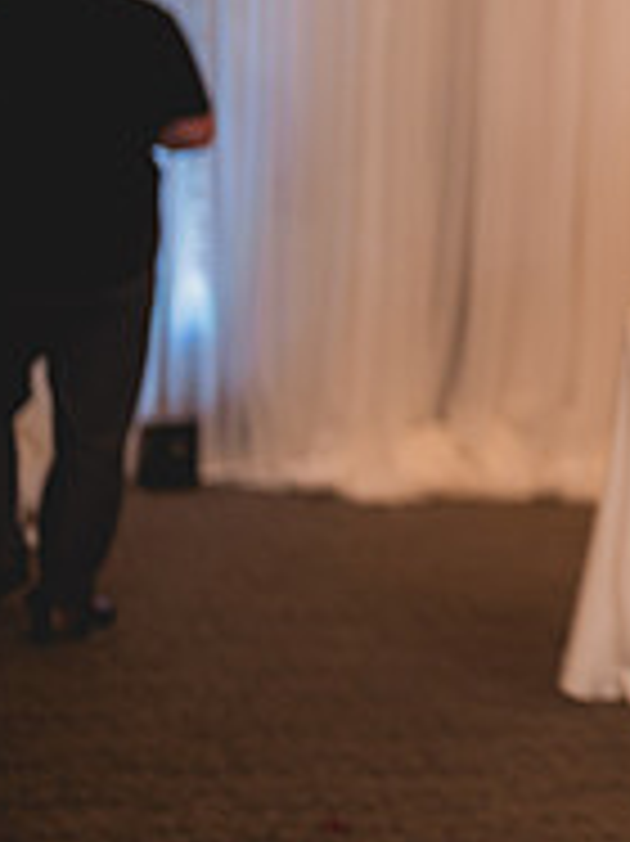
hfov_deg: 9.4
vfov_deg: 13.2
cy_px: 205
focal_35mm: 149
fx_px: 3620
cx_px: 1170
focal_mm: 50
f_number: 1.2
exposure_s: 1/250
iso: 125
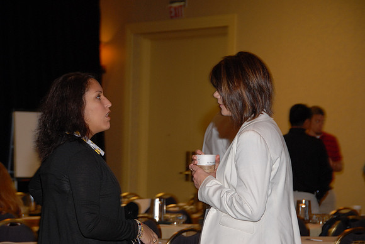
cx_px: 182
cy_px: 122
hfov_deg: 13.0
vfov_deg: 8.7
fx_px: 1598
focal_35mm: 158
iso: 400
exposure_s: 1/30
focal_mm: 105
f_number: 7.1
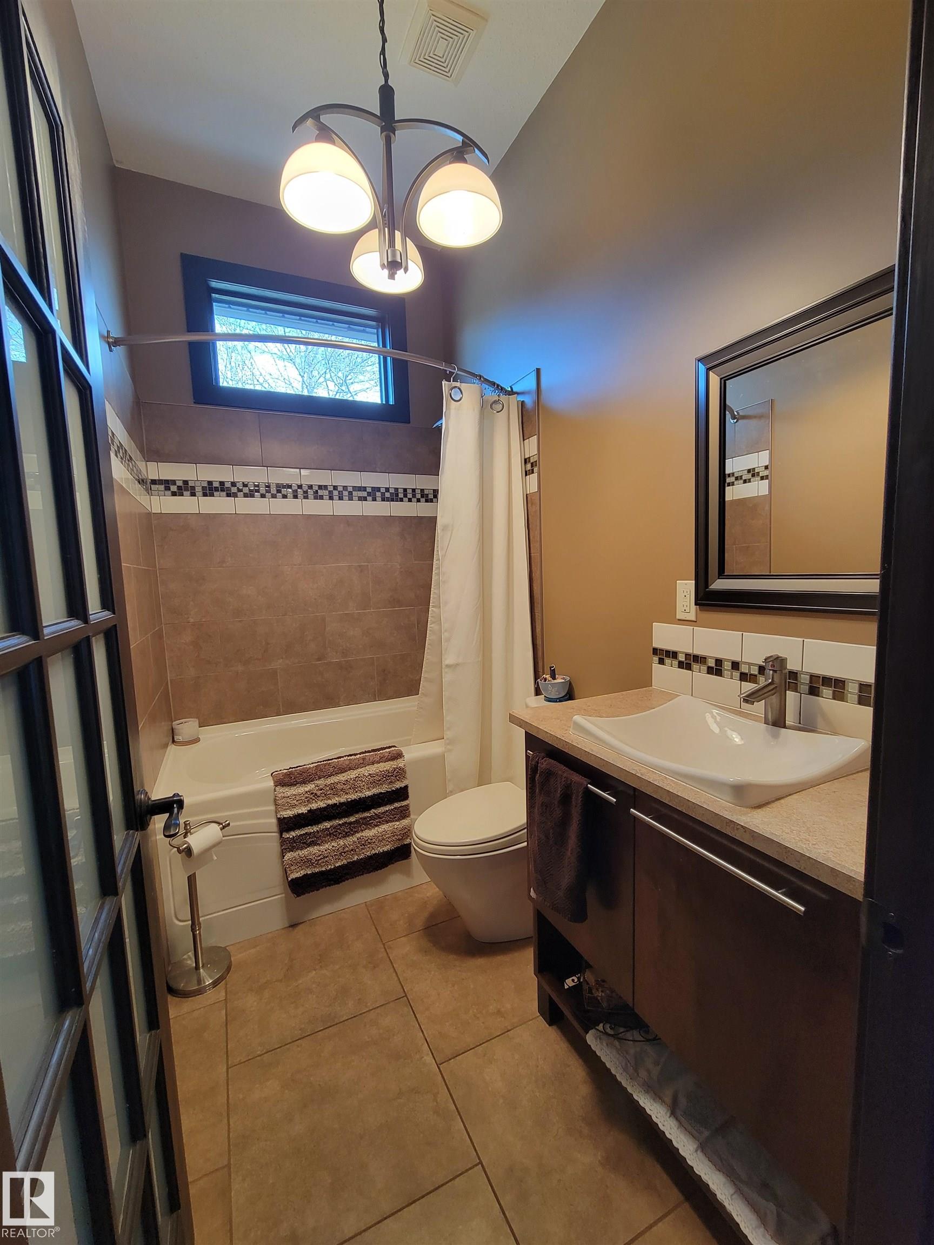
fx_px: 468
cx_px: 467
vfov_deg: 106.2
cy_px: 622
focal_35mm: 13
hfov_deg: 89.9
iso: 160
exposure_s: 1/50
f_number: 2.2
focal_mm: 2.2
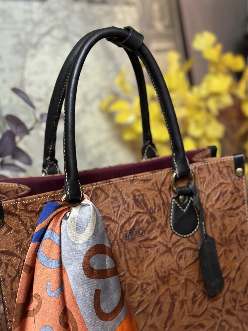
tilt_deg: -14.0
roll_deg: +2.9
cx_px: 122
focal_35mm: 65
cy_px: 207
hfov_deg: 22.6
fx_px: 621
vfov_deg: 29.7
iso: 200
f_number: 1.78
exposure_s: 1/60
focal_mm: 6.86
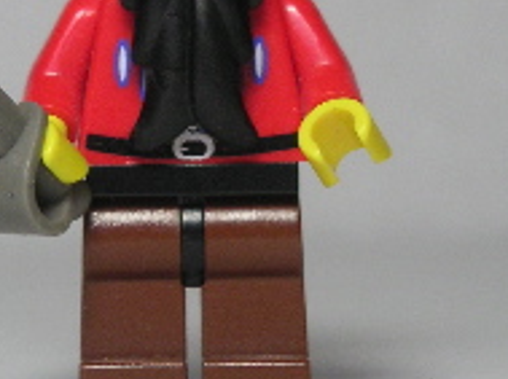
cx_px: 211
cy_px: 38
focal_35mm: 250
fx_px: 3662
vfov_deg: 5.9
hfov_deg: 7.9
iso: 100
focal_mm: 17.1
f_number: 3.6
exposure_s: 1/111
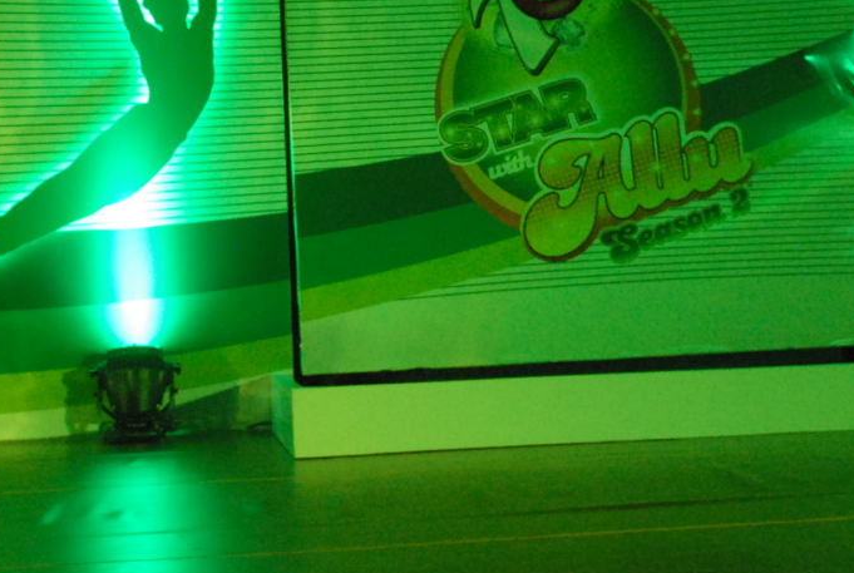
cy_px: 1
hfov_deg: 21.4
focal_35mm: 95
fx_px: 2262
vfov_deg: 14.2
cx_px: 408
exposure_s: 1/40
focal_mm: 27
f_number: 5.6
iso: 1600
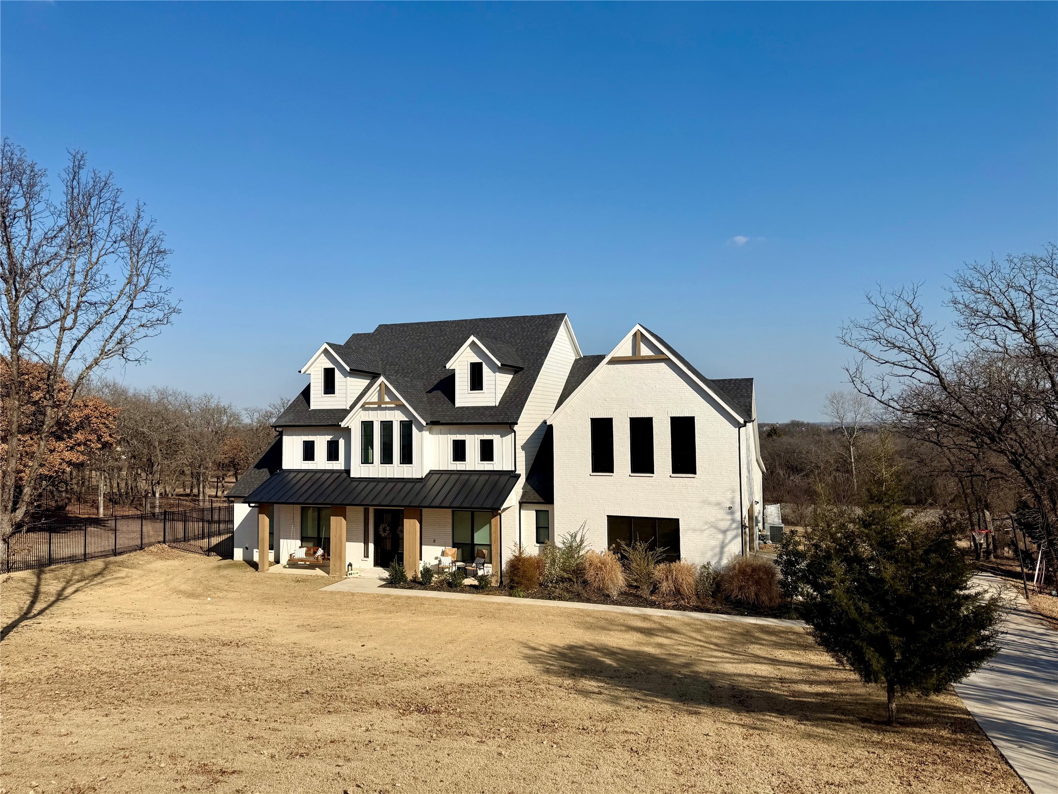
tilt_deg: +3.0
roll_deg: +1.4
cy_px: 397
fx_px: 734
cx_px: 529
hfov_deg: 71.6
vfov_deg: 56.8
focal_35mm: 24
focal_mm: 6.76
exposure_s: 1/9091
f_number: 1.78
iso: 80
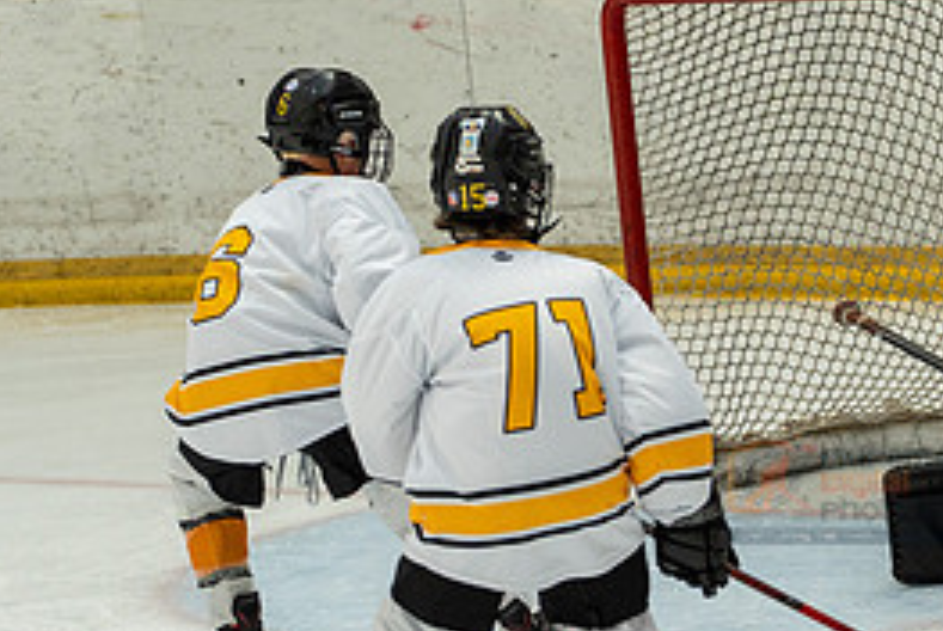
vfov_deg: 4.7
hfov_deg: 7.1
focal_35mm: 291
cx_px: 882
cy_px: 489
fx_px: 7631
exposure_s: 1/1600
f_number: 3.5
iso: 800
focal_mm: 88
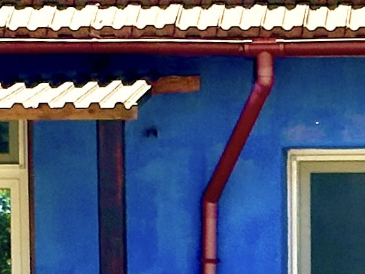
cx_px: 376
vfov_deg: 5.7
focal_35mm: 254
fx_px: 2678
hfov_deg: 7.8
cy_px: 502
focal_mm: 6.86
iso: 64
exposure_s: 1/2070
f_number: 1.78
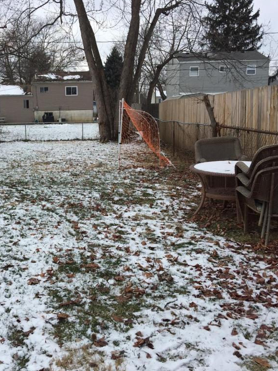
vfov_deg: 47.9
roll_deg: +1.6
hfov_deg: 36.3
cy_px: 185
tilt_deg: -10.7
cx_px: 83
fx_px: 417
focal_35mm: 39
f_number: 2.2
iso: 32
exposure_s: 1/879
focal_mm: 4.15
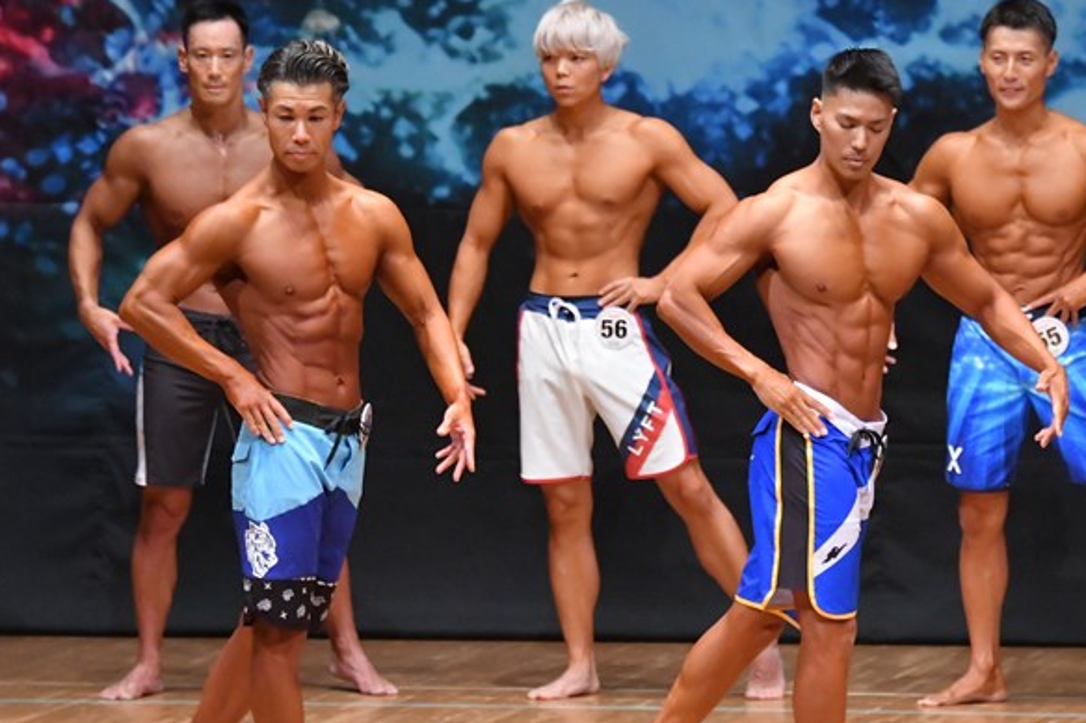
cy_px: 446
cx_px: 536
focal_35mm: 358
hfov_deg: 5.8
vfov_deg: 3.8
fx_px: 10796
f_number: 5.6
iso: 8000
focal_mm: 180
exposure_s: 1/400
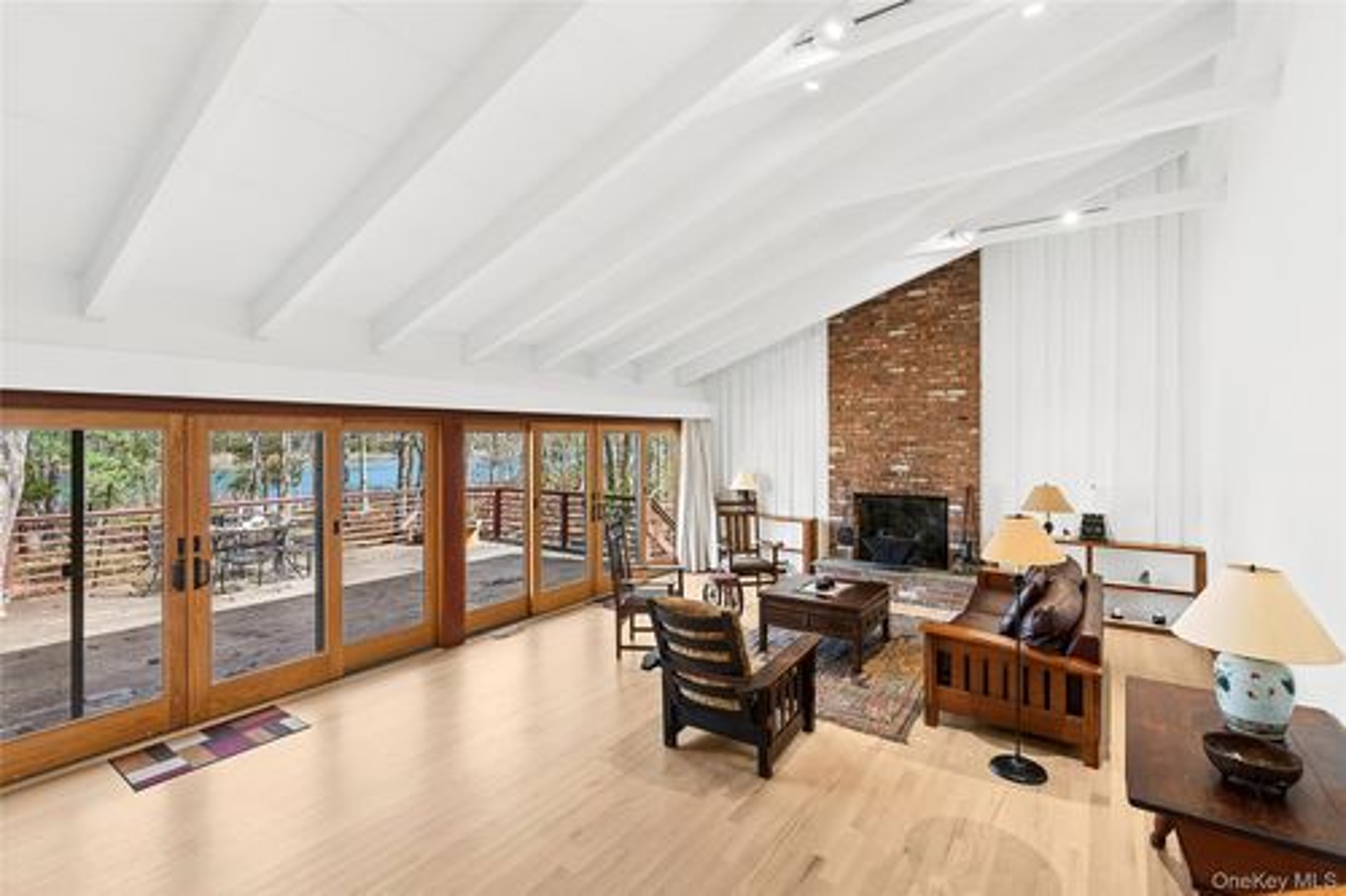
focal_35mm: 16
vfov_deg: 73.7
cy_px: 448
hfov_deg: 96.8
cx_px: 673
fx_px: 598
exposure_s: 1/15
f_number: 9
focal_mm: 16
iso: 250
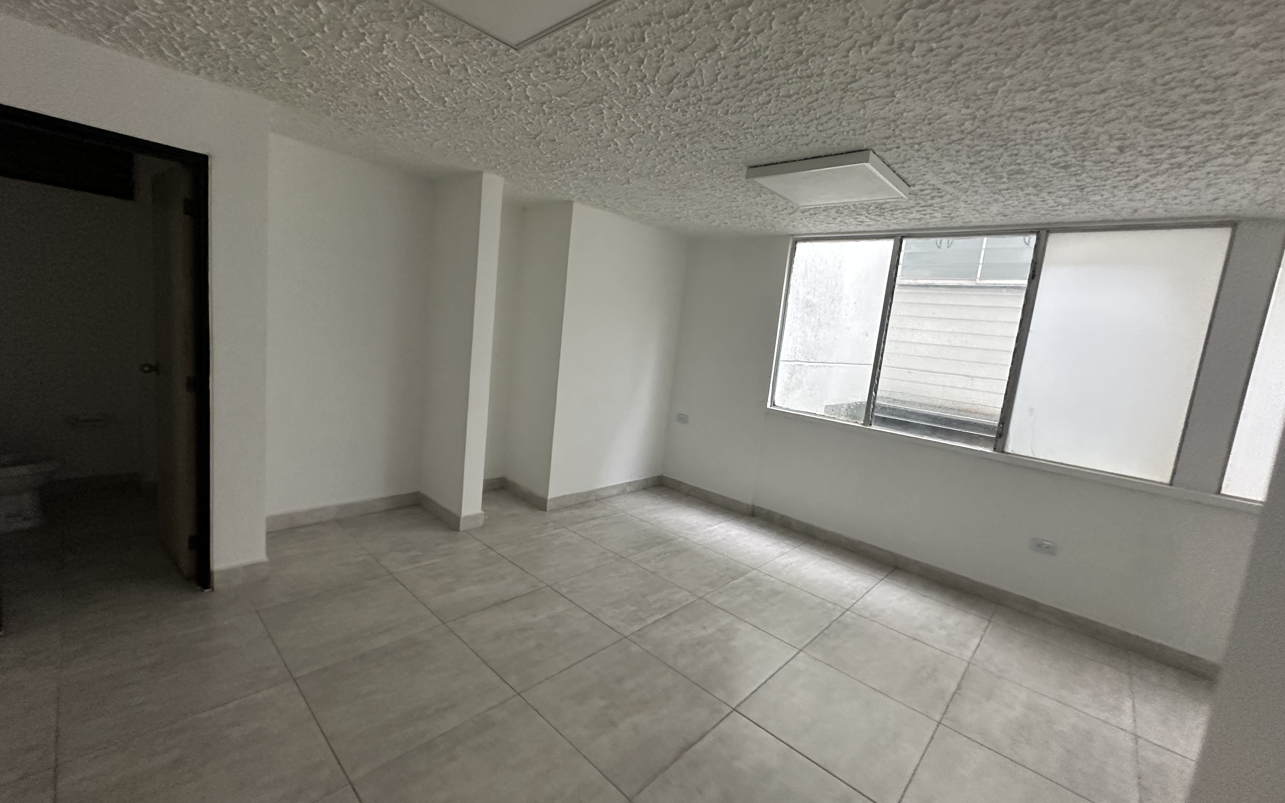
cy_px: 400
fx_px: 525
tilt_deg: -9.8
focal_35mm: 15
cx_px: 639
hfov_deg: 101.5
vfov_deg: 74.8
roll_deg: -11.4
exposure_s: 1/68
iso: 320
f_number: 2.2
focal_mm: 2.22
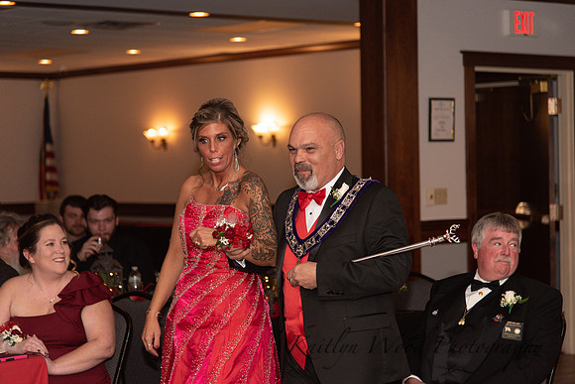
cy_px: 192
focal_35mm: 98
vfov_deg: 14.0
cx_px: 288
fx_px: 1566
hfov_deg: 20.8
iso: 800
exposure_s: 1/200
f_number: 4
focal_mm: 98
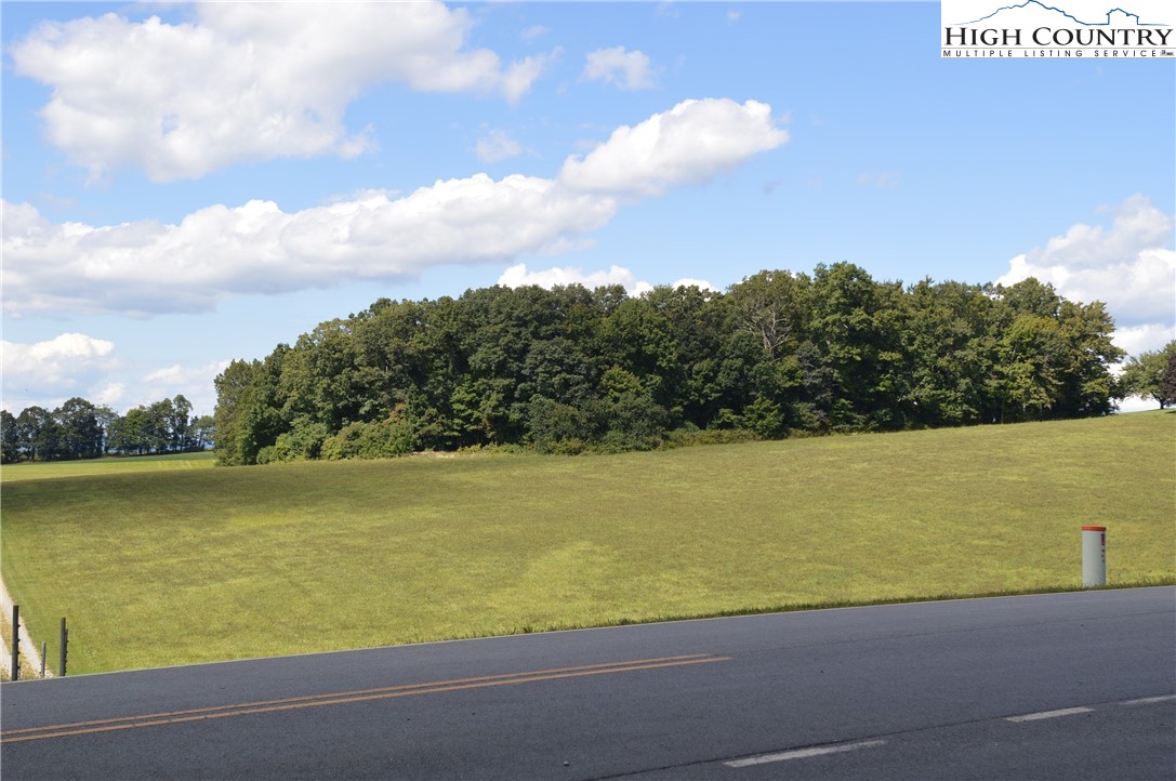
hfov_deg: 41.2
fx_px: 1566
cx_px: 588
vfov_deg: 28.0
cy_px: 390
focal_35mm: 48
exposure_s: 1/200
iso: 100
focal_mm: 32
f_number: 7.1
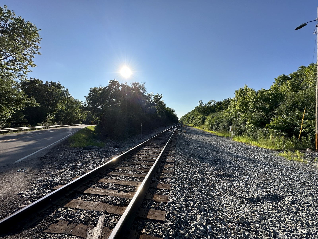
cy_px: 120
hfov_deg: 102.1
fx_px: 129
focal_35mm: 14
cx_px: 159
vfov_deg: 85.7
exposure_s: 1/2882
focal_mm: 2.22
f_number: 2.2
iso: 50
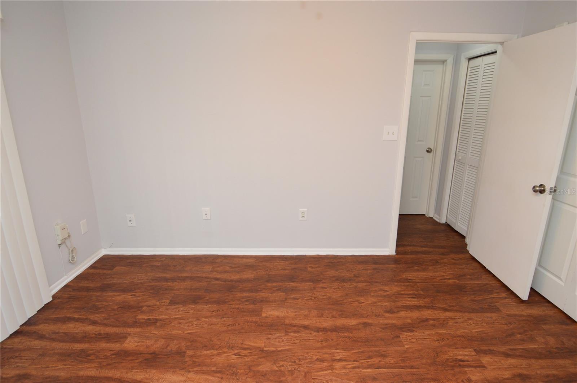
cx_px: 288
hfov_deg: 90.1
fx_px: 288
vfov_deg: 67.3
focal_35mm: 18
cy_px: 192
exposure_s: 1/60
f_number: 4
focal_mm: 12
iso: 640
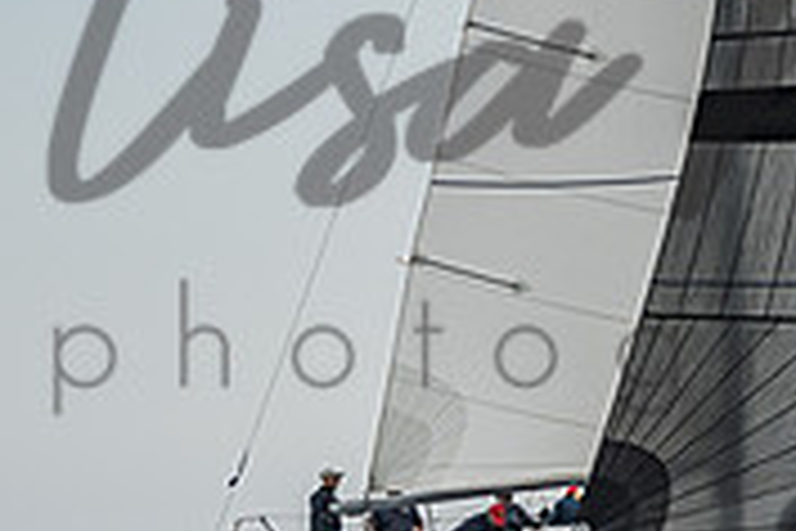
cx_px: 1045
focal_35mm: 534
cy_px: 55
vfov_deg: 2.6
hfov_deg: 3.8
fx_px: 11806
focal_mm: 125
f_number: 6.7
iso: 400
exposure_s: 1/3200
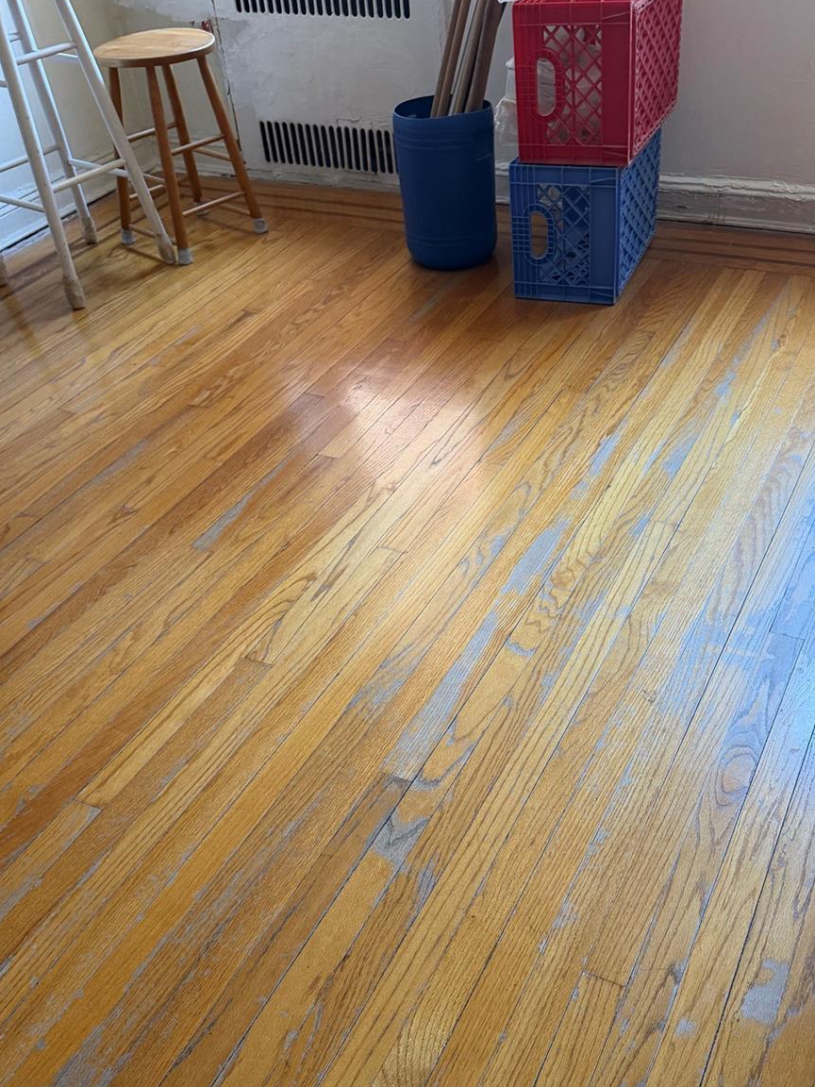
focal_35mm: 32
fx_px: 1005
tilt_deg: -44.5
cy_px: 701
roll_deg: +3.6
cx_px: 484
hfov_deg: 44.0
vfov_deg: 55.9
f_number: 1.78
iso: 250
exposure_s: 1/60
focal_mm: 6.76
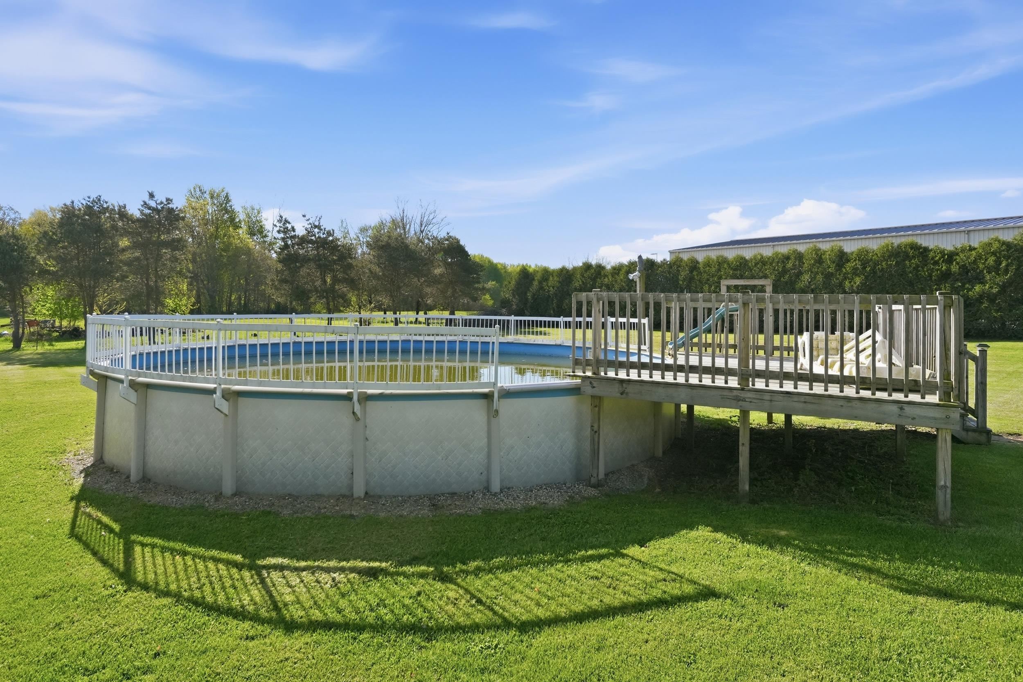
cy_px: 341
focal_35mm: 20
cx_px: 512
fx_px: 575
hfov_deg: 83.3
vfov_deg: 61.3
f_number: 5
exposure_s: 1/4000
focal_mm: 13.5
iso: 800
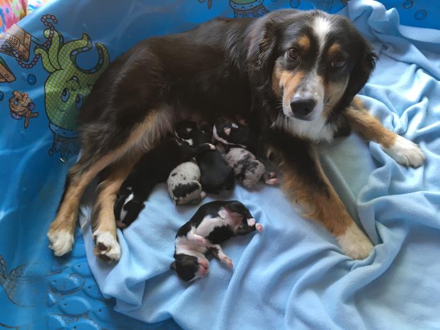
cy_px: 165
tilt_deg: -54.1
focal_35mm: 29
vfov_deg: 48.2
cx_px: 220
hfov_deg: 61.7
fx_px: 369
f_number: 2.2
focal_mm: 4.15
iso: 50
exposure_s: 1/30
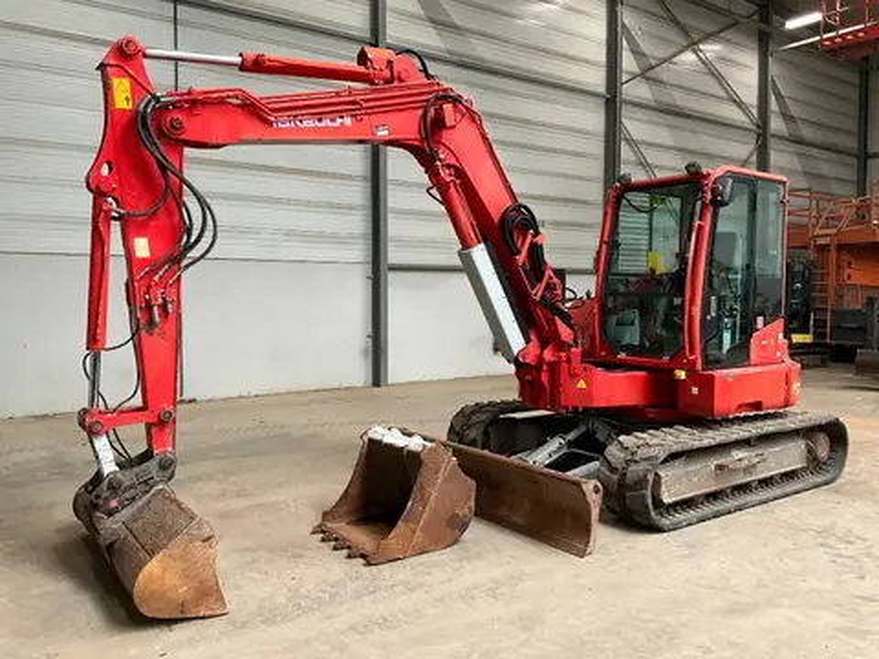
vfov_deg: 48.2
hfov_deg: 61.7
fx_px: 736
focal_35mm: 29
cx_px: 440
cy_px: 330
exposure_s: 1/73
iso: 64
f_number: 1.8
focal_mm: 3
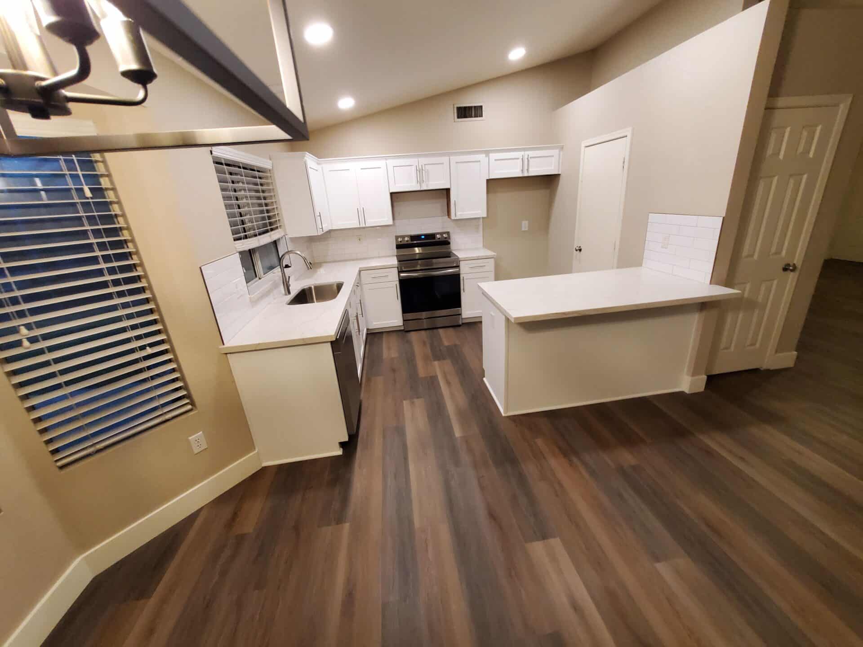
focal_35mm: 13
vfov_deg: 89.9
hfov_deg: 106.2
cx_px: 432
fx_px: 324
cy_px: 324
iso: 500
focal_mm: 1.8
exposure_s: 1/60
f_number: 2.2
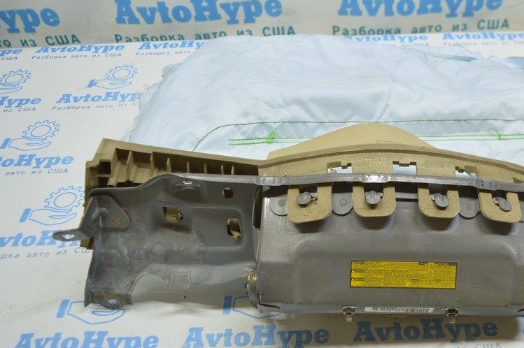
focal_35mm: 41
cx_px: 353
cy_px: 194
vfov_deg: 32.5
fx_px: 596
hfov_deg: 46.6
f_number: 3.5
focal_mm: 20
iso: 400
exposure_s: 1/60
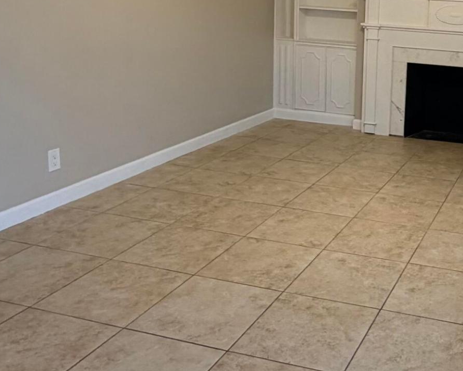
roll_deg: -5.3
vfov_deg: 33.6
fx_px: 603
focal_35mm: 44
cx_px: 415
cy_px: 98
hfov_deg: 39.1
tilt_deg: -7.7
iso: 160
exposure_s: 1/60
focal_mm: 2.22
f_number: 2.2
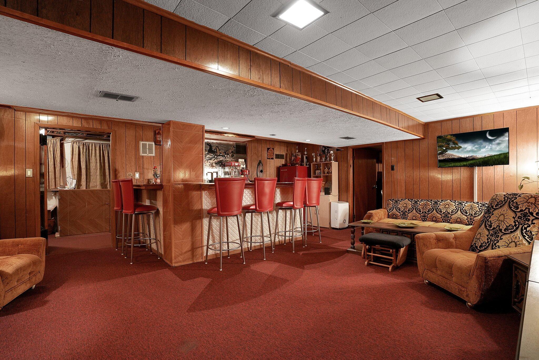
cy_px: 180
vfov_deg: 71.8
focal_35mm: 17
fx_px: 249
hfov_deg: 94.6
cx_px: 270
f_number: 6.3
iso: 1250
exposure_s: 1/4
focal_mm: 16.6
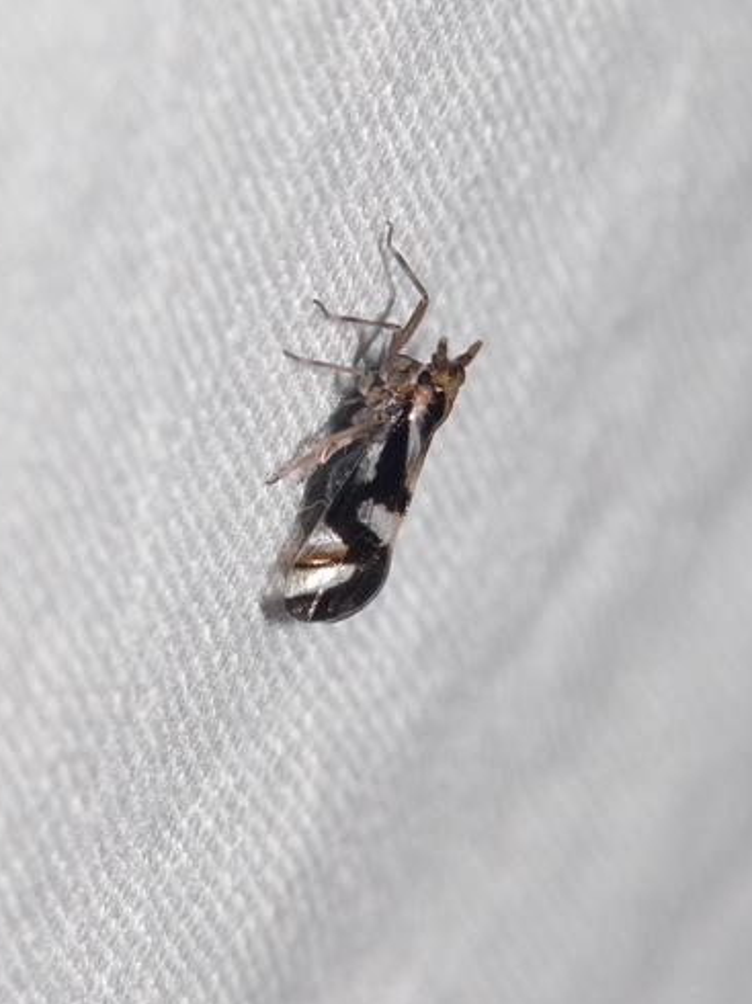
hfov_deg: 2.7
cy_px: 424
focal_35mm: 549
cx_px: 330
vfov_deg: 3.6
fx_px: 15916
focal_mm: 88.8
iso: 100
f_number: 11
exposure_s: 1/320
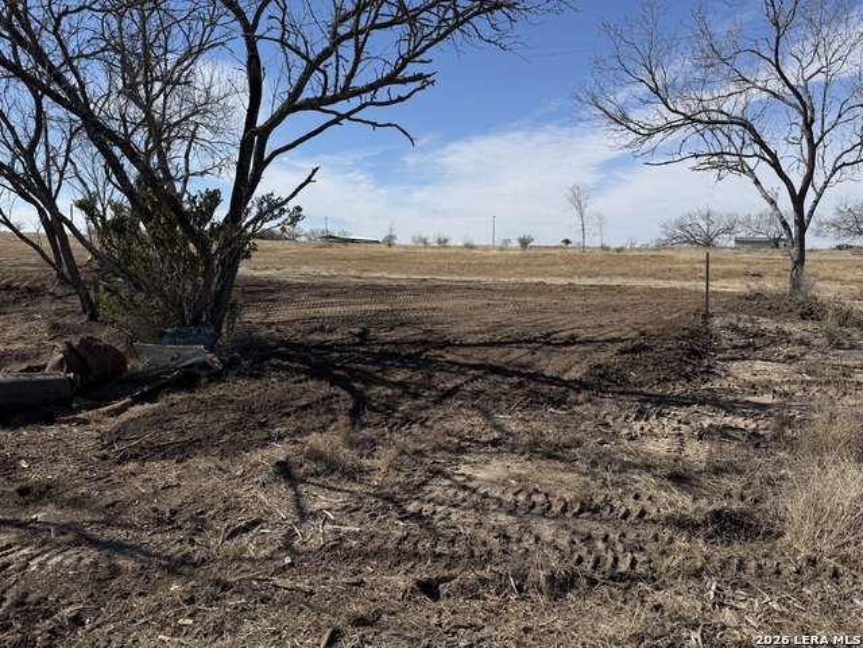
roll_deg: -2.0
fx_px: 598
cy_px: 324
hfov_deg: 71.6
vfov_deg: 56.8
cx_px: 432
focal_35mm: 24
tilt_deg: -7.9
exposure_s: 1/9091
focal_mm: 6.76
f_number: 1.78
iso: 80
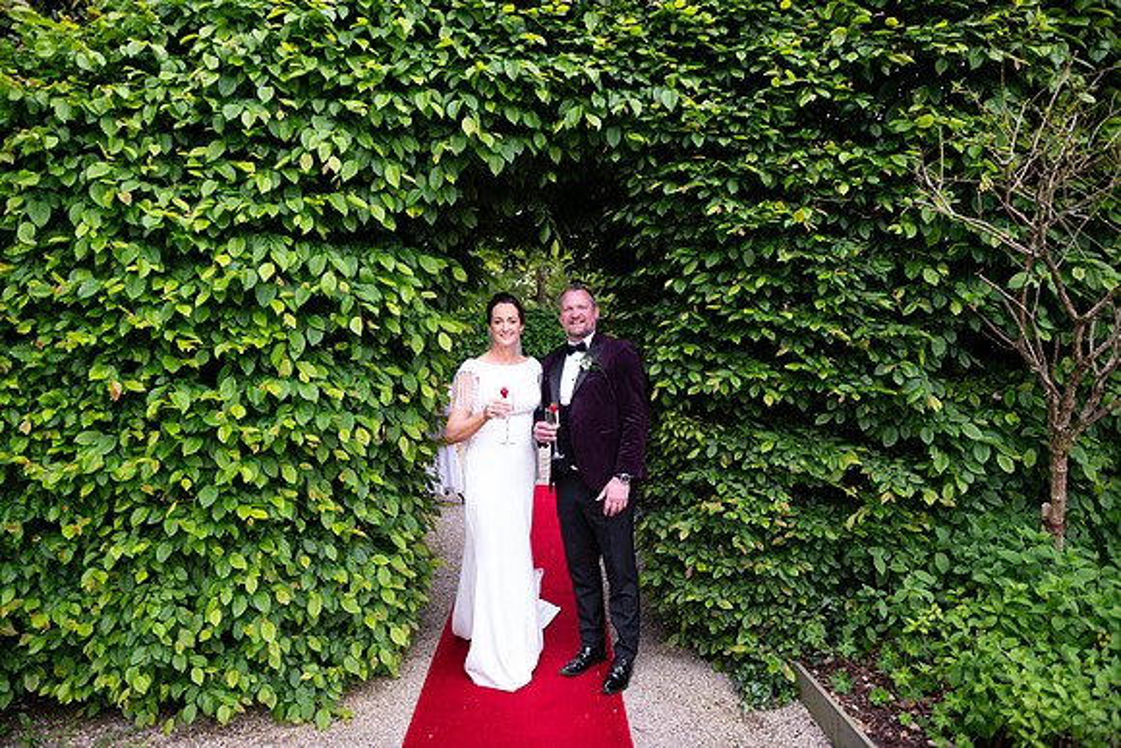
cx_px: 560
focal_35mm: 24
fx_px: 747
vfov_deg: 53.2
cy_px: 374
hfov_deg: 73.7
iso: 160
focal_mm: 24
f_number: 3.5
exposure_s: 1/160
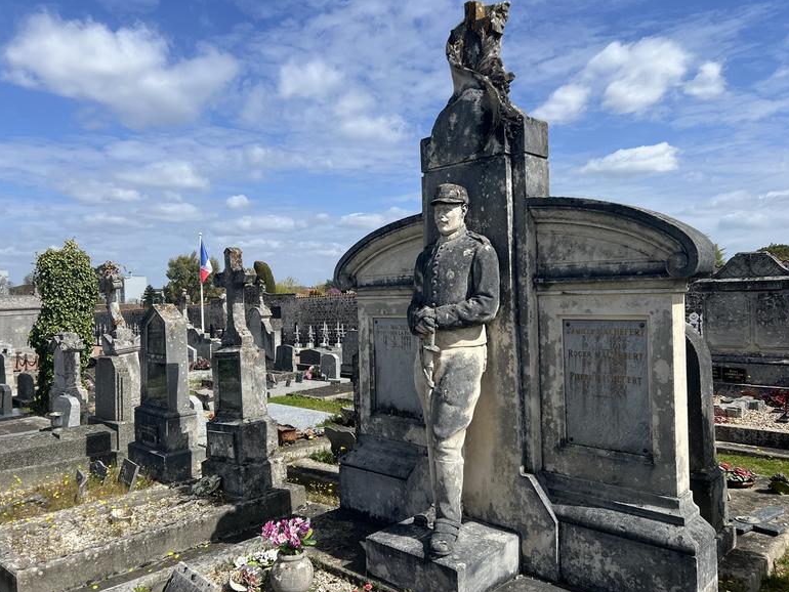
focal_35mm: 27
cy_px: 305
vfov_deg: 51.4
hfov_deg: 65.3
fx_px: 616
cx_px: 390
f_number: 1.5
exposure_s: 1/5076
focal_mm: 5.7
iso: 50
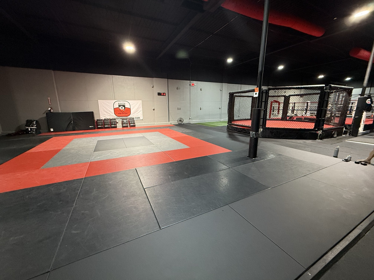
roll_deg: +0.8
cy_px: 140
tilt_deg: -12.0
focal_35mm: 14
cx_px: 187
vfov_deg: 85.7
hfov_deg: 102.1
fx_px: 151
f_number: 2.2
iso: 400
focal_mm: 2.22
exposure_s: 1/60
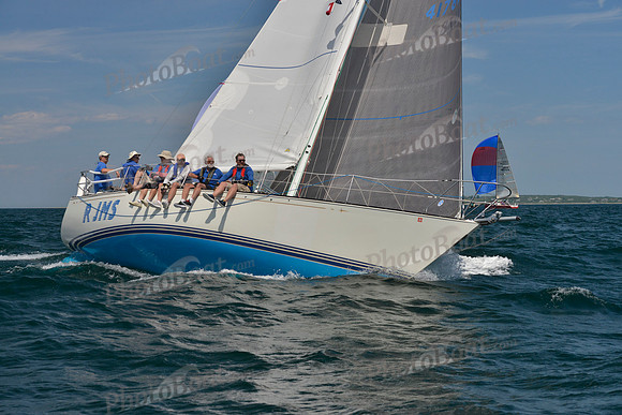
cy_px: 208
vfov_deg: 19.5
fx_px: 1210
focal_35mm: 70
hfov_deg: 28.8
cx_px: 311
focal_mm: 70
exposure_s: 1/800
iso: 400
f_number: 9
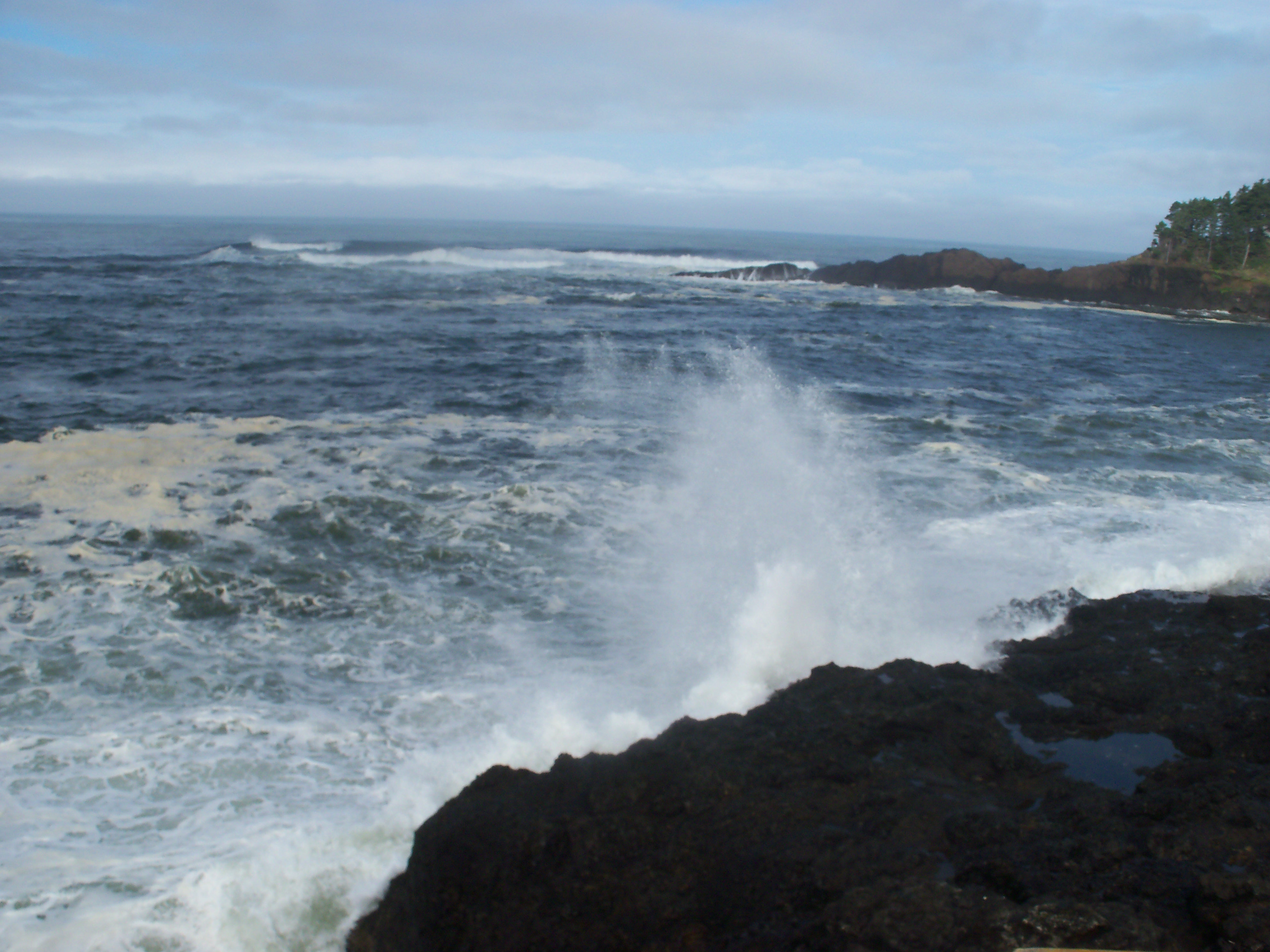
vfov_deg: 40.7
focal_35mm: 35
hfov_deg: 52.6
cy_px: 476
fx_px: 1284
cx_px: 635
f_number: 5.5
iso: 64
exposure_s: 1/400
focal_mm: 6.3
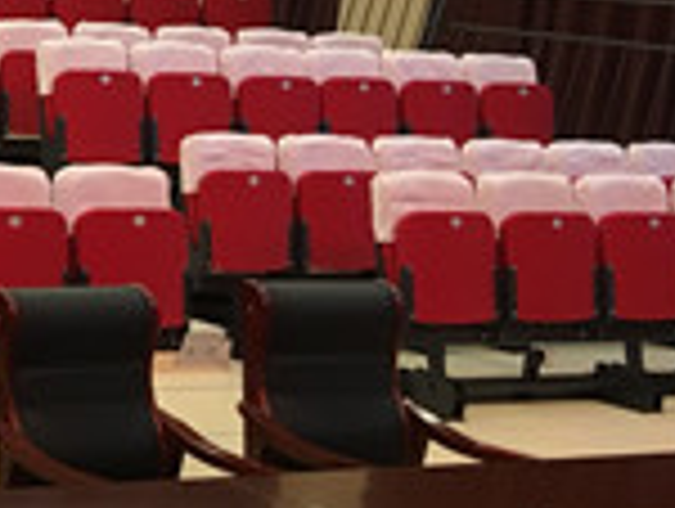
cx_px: -652
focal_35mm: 116
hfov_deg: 14.3
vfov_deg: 12.8
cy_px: 211
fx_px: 2266
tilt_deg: -9.5
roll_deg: -3.6
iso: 125
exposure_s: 1/33
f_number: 2.2
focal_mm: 4.15
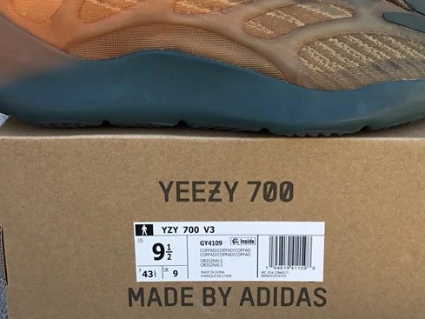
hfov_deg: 33.8
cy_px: 101
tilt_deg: -18.4
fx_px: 700
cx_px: 216
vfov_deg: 25.5
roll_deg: +1.3
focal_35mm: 57
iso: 25
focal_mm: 3.3
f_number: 2.4
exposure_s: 1/172
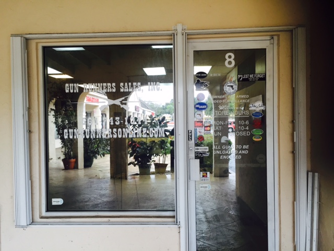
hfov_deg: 61.7
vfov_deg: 48.2
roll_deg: +1.0
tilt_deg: -0.9
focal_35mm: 29
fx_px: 280
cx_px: 167
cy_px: 126
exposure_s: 1/30
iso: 64
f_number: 2.2
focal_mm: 4.15
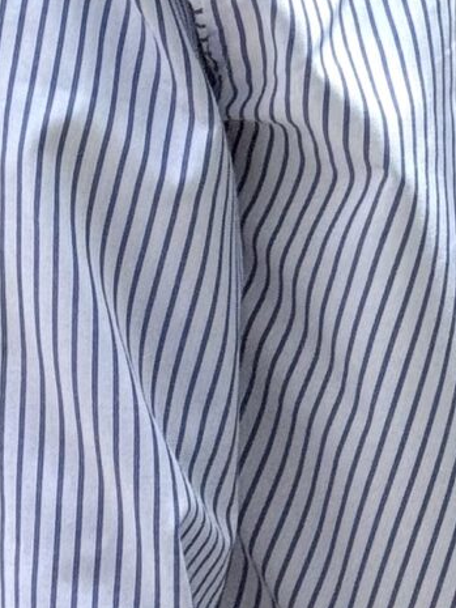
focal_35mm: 264
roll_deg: +1.0
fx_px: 4635
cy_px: 246
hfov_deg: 5.6
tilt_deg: -9.4
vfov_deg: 7.5
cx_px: 478
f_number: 1.78
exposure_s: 1/1330
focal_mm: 6.76
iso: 80
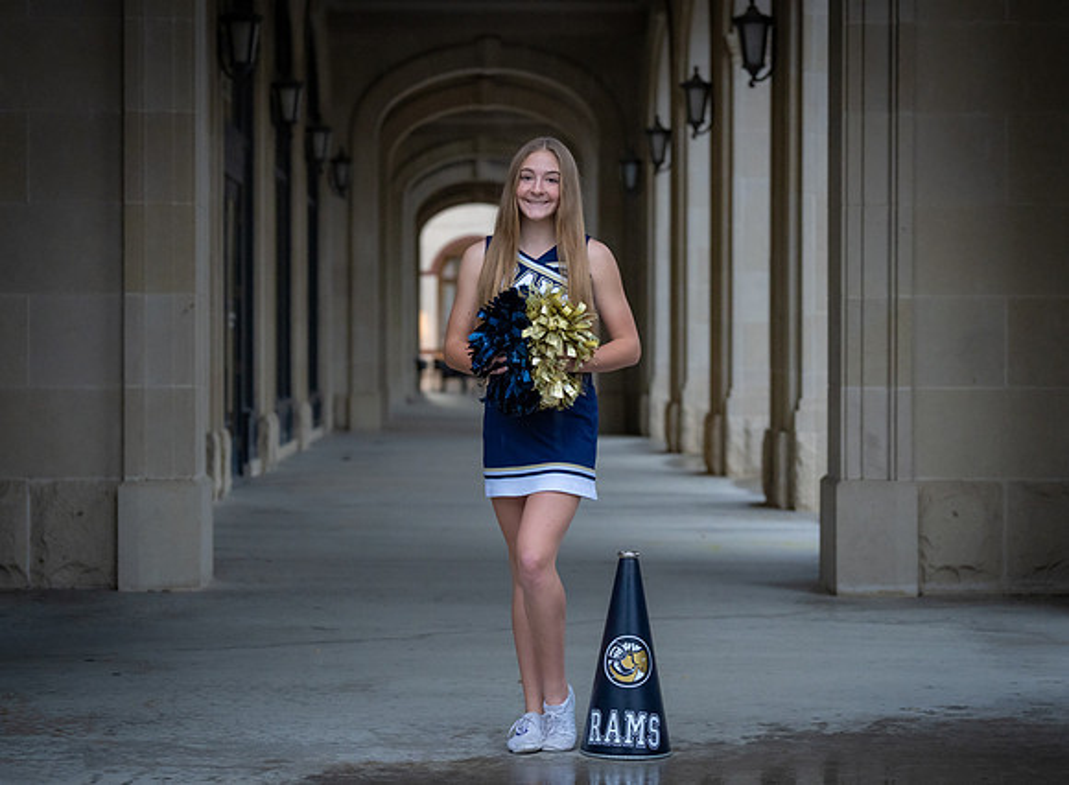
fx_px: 2459
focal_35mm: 80
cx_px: 533
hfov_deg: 24.5
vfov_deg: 18.1
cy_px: 389
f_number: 2.8
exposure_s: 1/250
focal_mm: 70
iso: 2500
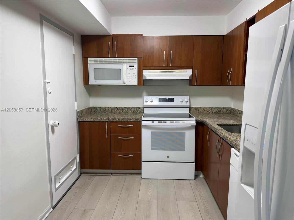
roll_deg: -0.1
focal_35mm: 24
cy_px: 110
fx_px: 204
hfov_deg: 71.6
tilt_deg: -5.6
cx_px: 147
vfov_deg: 56.8
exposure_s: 1/60
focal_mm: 6.76
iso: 125
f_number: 1.78
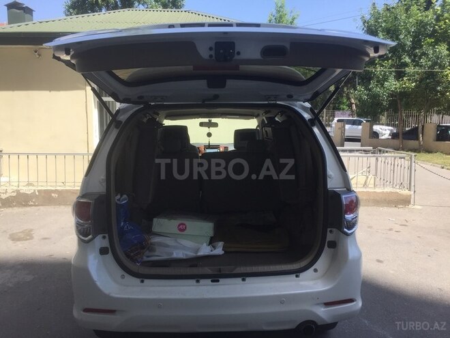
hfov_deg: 61.7
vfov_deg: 48.2
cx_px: 225
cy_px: 169
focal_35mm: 29
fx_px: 377
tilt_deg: -7.9
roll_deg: -1.2
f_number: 2.2
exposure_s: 1/920
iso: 32
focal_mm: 4.15
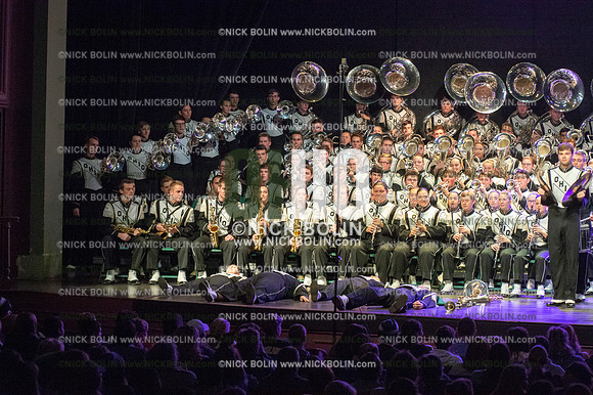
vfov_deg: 9.8
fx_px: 2305
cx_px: 296
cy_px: 198
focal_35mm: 140
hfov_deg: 14.7
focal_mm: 140
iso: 8000
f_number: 5.6
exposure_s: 1/200
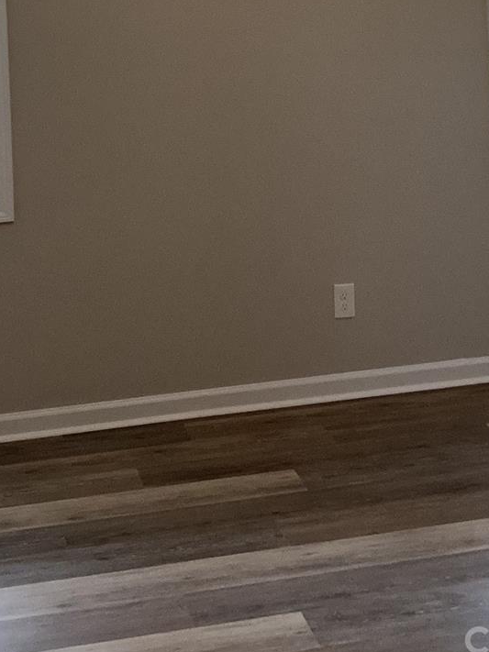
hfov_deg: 21.9
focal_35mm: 67
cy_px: -25
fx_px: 1262
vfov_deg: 27.1
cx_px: 247
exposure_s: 1/60
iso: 200
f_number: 2.4
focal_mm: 3.3
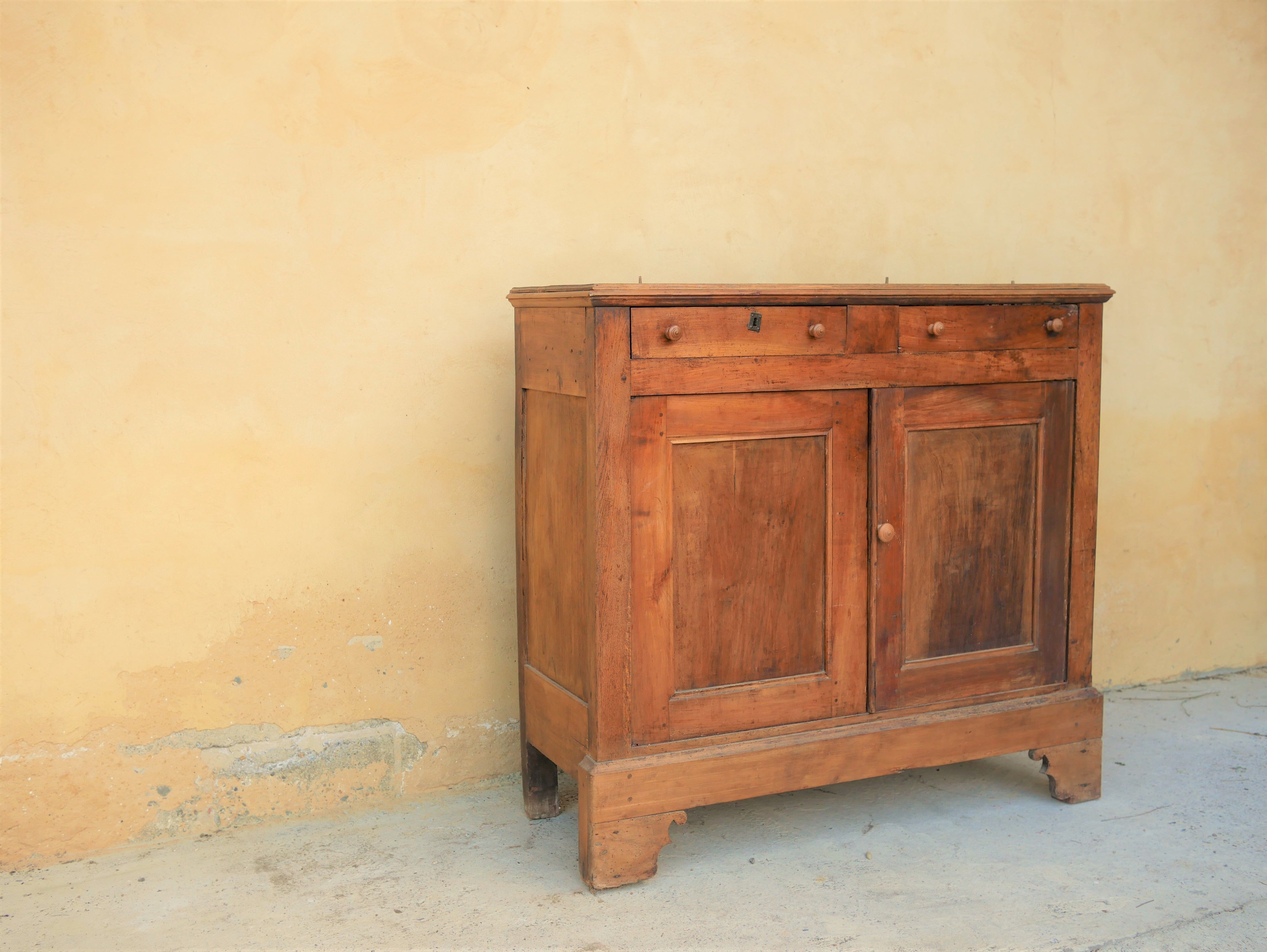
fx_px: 1465
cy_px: 476
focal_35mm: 40
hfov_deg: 46.8
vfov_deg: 36.0
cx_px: 634
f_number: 2.8
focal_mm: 20
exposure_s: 1/250
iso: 200
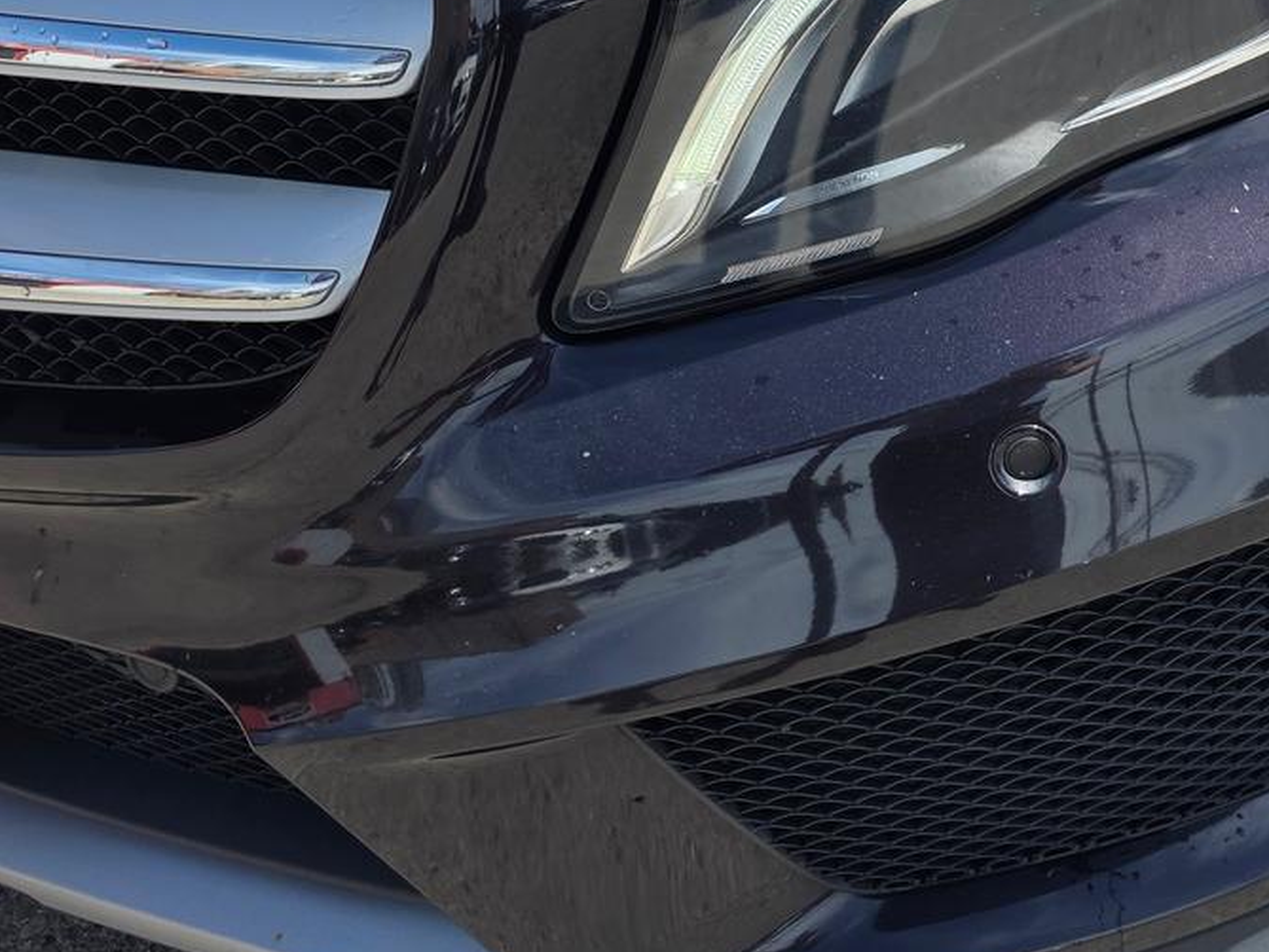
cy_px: 243
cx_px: 1212
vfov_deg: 32.3
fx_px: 1613
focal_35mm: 44
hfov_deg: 38.9
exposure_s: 1/2890
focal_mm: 6.3
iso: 80
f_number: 1.7
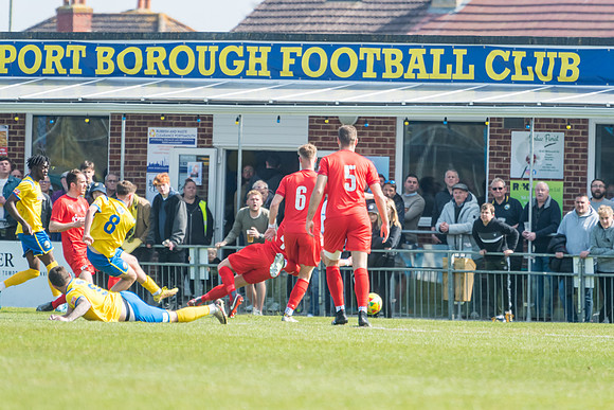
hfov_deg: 4.9
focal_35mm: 420
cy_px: 205
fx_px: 7165
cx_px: 307
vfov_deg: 3.3
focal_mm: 280
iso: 400
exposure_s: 1/2500
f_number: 4
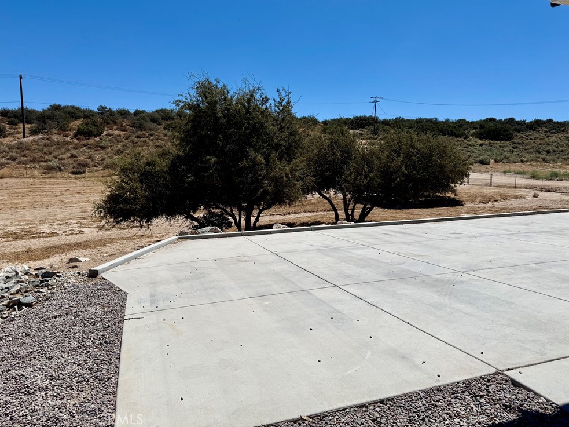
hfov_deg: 69.4
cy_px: 205
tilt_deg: -4.5
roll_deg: +0.5
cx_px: 277
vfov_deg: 54.9
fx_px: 411
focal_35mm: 25
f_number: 1.78
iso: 80
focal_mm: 6.76
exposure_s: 1/10309
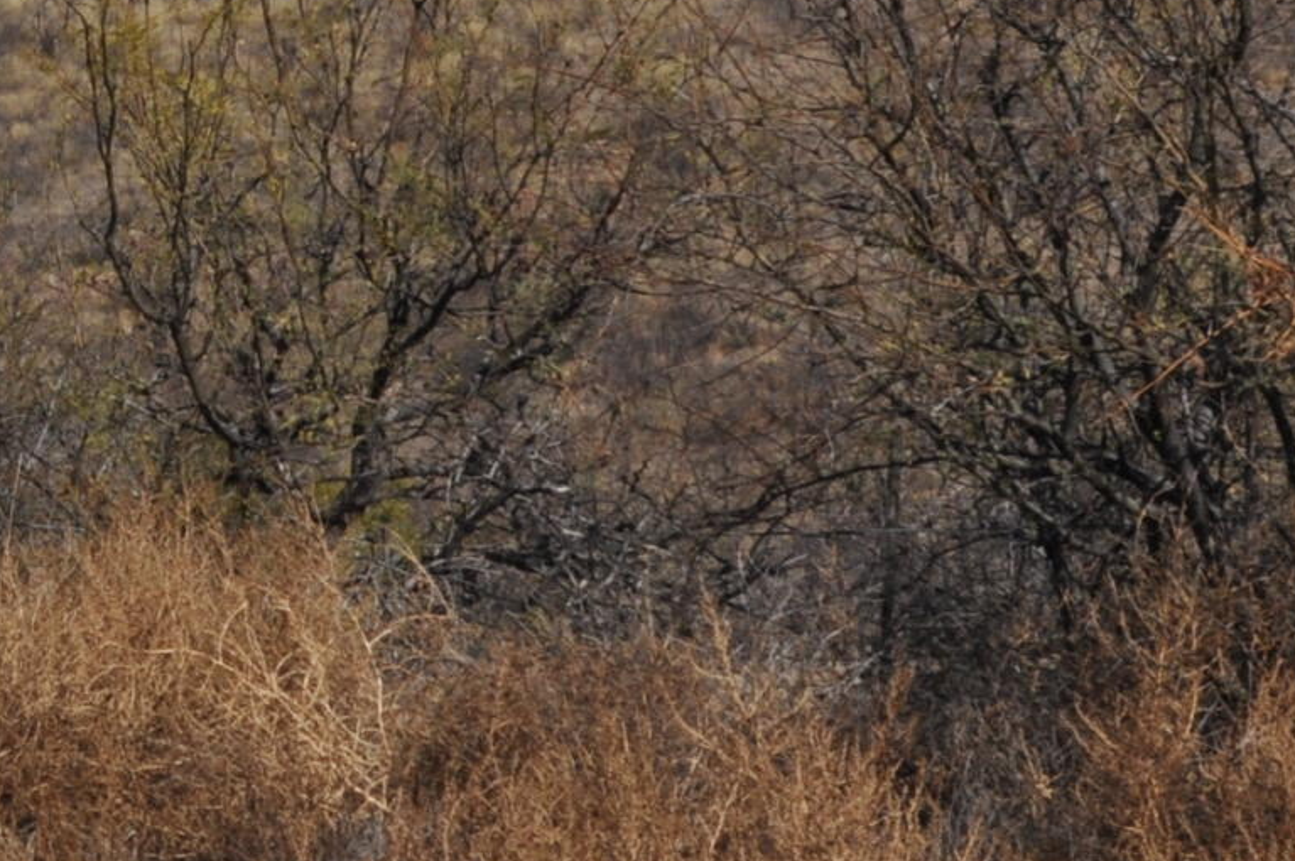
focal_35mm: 129
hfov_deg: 14.8
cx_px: -635
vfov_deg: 10.5
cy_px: -19
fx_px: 4636
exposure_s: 1/200
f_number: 18
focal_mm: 22
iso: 200
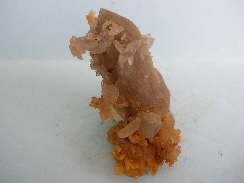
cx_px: 122
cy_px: 92
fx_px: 254
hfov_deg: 51.4
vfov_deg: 39.6
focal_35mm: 36
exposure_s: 1/7.5
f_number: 2.7
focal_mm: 6
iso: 50
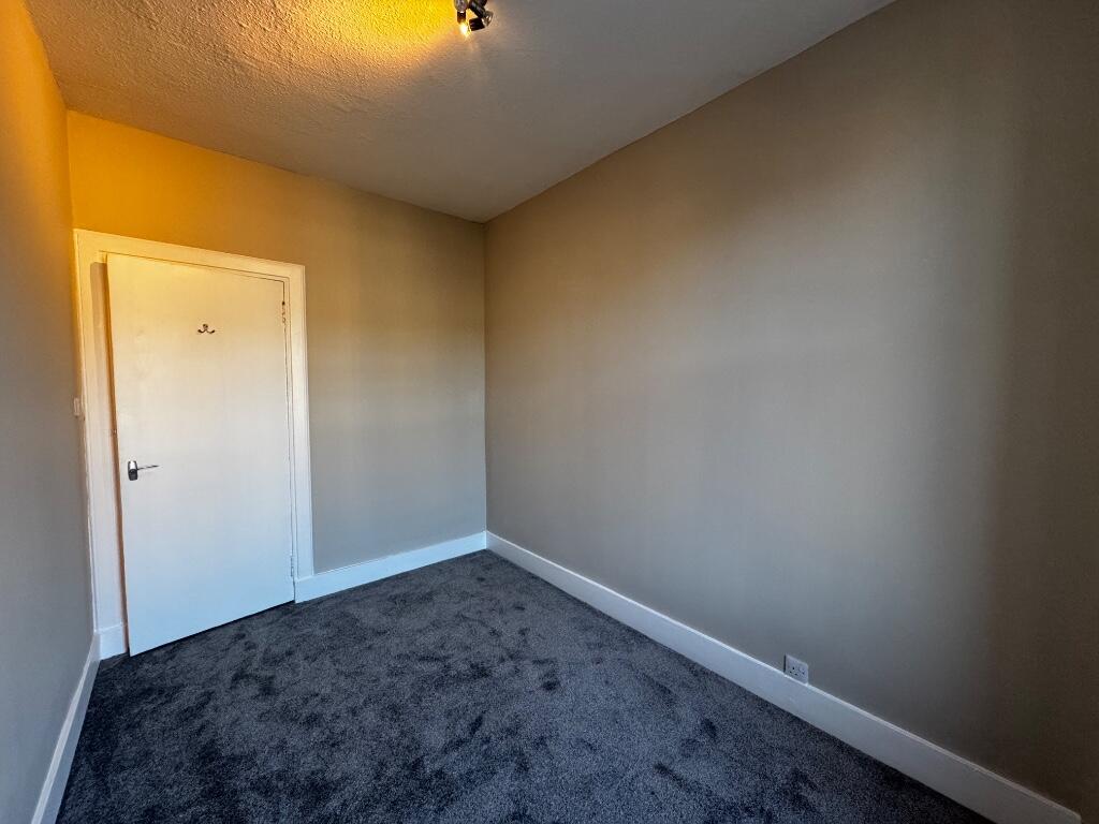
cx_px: 550
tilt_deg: -2.9
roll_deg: +0.1
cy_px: 412
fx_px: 444
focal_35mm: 14
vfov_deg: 85.7
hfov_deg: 102.1
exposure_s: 1/99
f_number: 2.2
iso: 250
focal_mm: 2.22
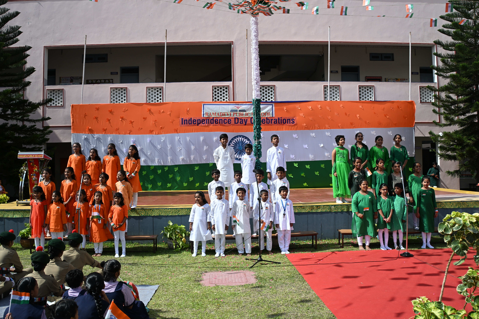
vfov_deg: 29.4
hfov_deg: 43.0
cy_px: 160
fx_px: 609
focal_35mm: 46
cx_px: 240
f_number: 10
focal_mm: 30.5
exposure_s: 1/400
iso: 100
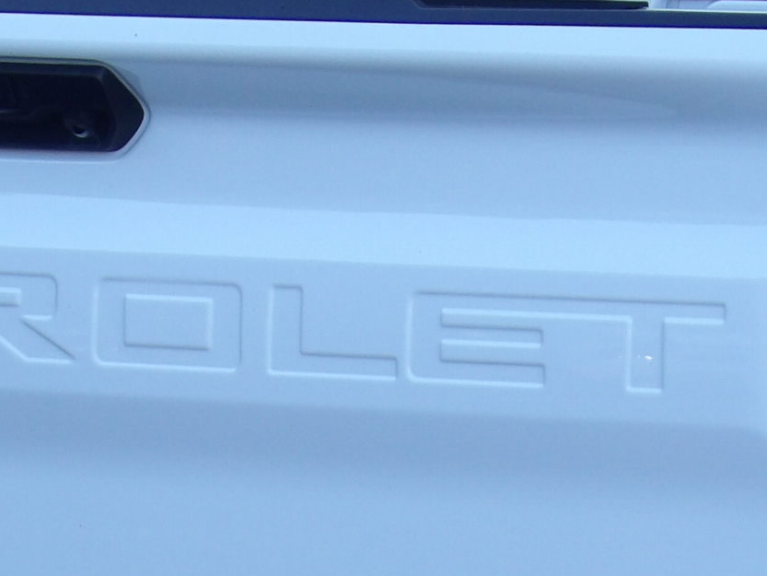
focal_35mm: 445
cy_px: 709
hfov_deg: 4.5
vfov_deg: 3.3
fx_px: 9861
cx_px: 227
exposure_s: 1/100
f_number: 4.3
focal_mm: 25.6
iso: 133
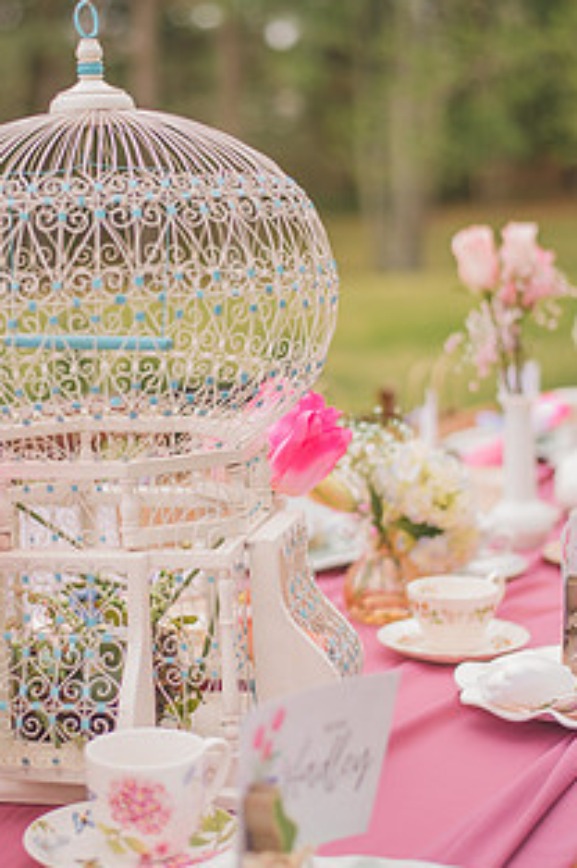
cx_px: 219
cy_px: 391
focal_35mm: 72
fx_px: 1735
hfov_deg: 18.9
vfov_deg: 28.1
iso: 100
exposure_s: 1/400
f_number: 2
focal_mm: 50
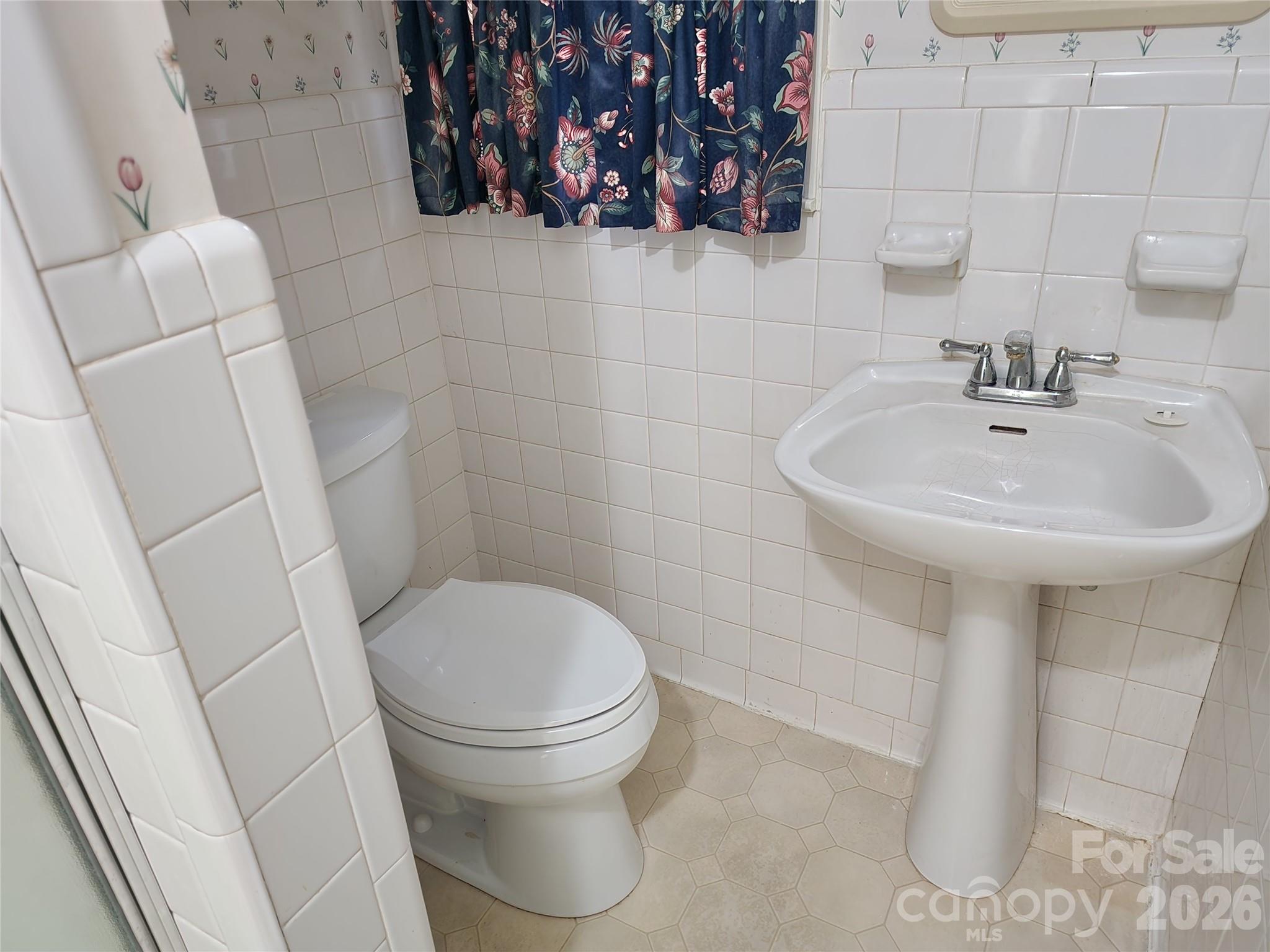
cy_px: 476
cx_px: 635
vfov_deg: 58.9
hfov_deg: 73.9
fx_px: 844
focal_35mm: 23
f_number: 1.8
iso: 160
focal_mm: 6.4
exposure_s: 1/9.99
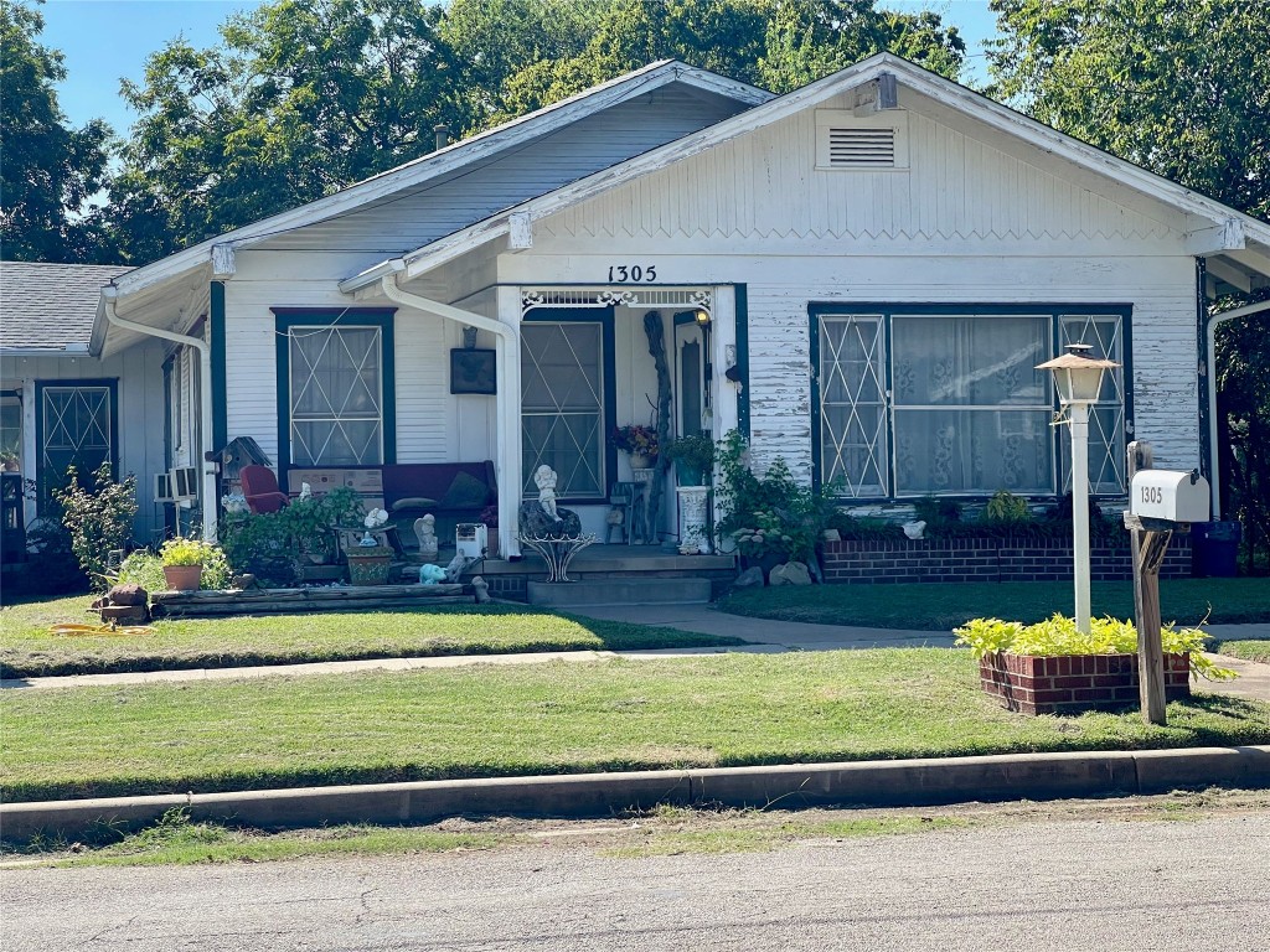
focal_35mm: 64
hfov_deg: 30.3
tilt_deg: +0.2
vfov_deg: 22.9
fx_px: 2348
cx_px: 635
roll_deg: +0.7
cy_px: 476
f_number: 2.2
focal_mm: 7.5
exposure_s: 1/763
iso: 20
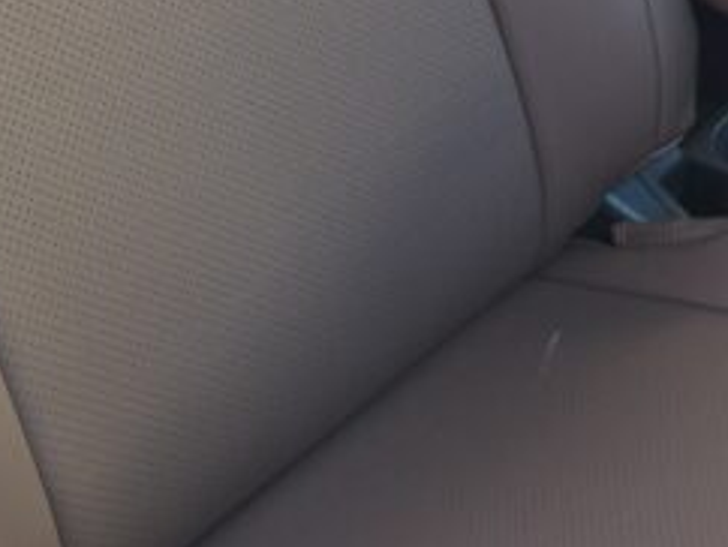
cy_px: -270
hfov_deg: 24.7
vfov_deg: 17.5
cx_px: 683
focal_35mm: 76
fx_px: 1600
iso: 64
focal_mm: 5.4
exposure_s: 1/180
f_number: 1.8
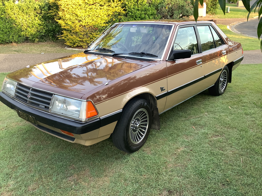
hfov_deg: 58.4
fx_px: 235
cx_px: 131
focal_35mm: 31
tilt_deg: -24.7
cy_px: 98
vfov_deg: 45.4
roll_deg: +5.0
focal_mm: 3.3
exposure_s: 1/100
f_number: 2.4
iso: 64
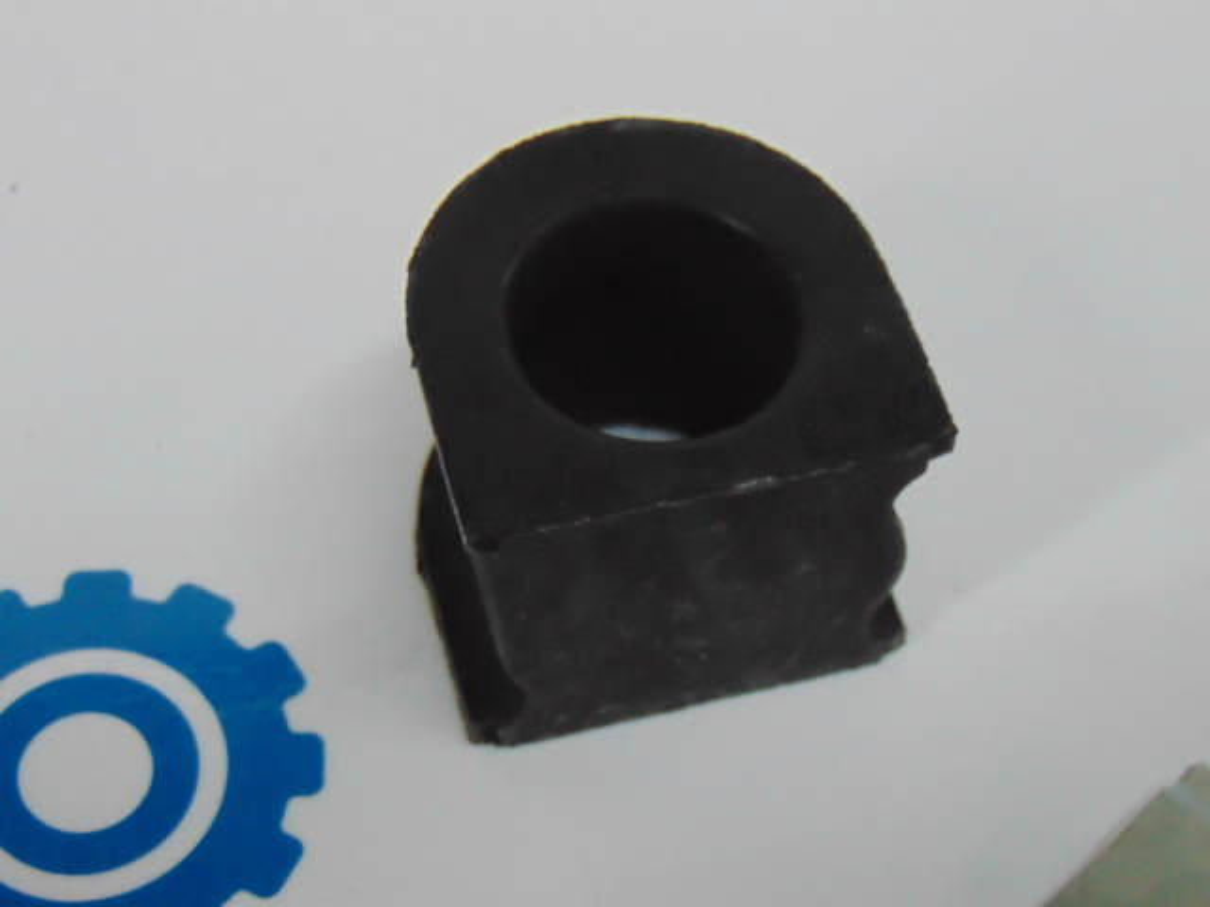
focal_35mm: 71
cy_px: 454
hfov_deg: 27.4
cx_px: 605
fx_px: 2482
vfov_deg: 20.7
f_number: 3.7
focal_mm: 12.8
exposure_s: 1/60
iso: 640
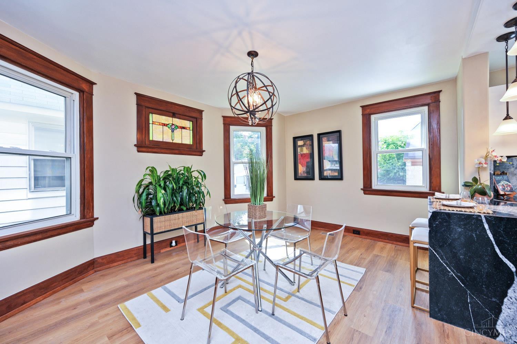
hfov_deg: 104.3
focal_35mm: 14
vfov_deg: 81.2
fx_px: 201
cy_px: 172
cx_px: 258
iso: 200
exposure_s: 1/100
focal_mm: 14
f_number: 5
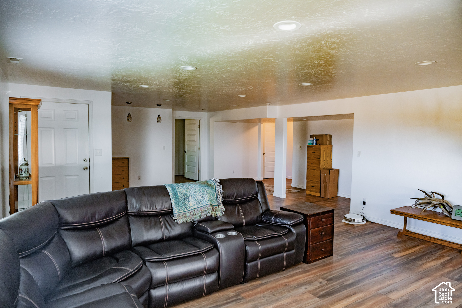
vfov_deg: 53.1
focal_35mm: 24
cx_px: 231
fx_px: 308
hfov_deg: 73.7
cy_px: 154
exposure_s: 1/100
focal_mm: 24
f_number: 4.5
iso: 1600
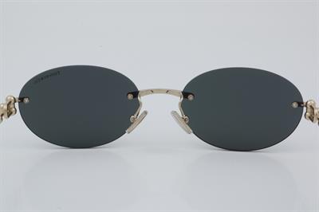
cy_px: 106
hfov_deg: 24.6
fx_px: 730
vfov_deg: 16.5
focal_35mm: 82
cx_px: 160
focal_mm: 55
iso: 100
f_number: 32
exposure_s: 1/4
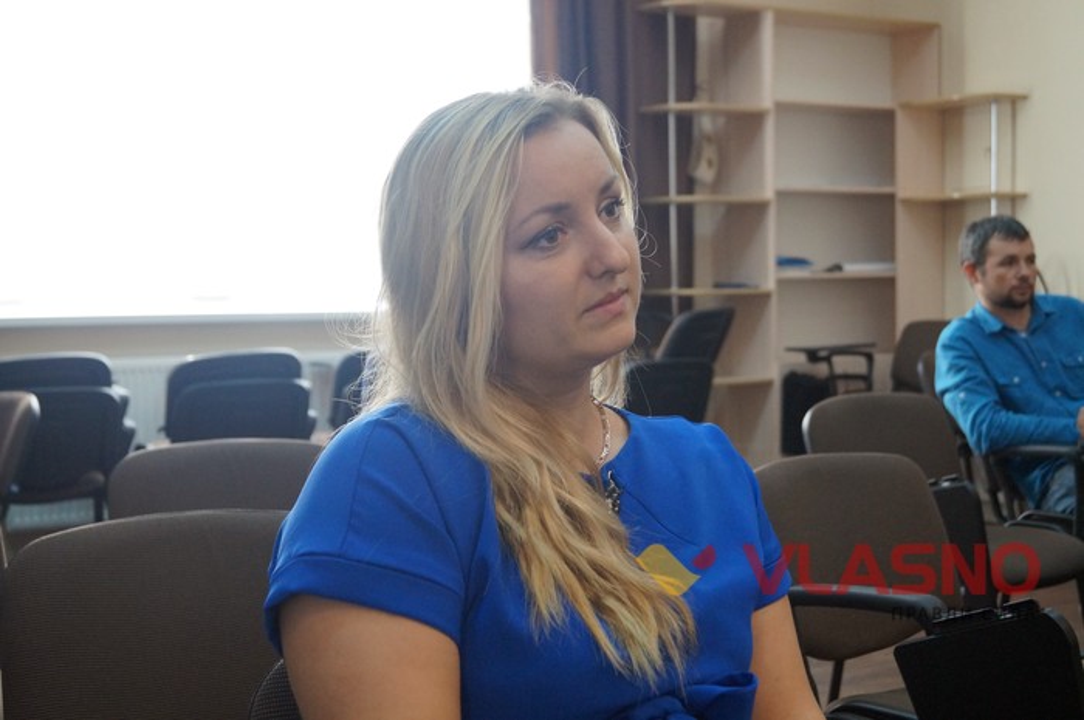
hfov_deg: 37.9
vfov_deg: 25.7
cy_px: 360
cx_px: 542
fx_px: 1579
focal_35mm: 52
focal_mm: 35
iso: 1600
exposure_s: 1/160
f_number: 4.5
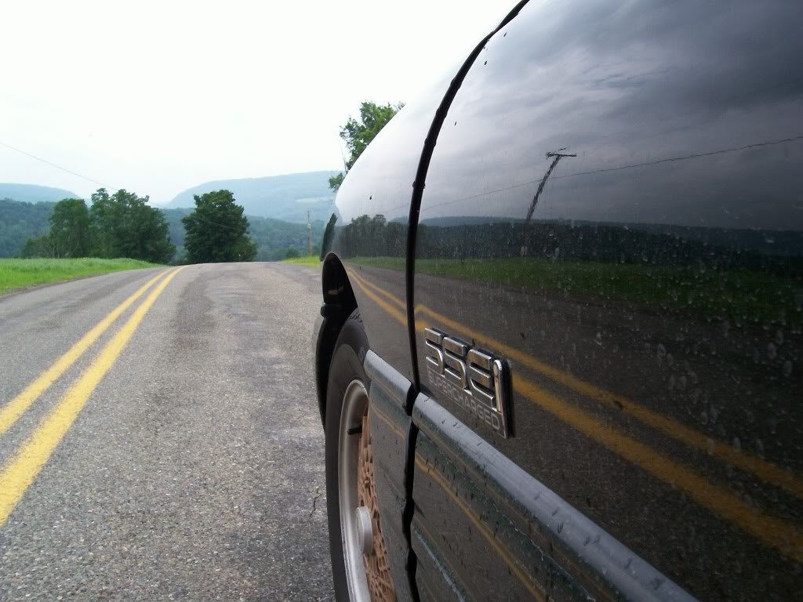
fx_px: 789
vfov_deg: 41.8
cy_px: 301
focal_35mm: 34
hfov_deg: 54.0
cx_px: 402
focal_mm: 5.6
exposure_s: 1/321
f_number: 5.1
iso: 80
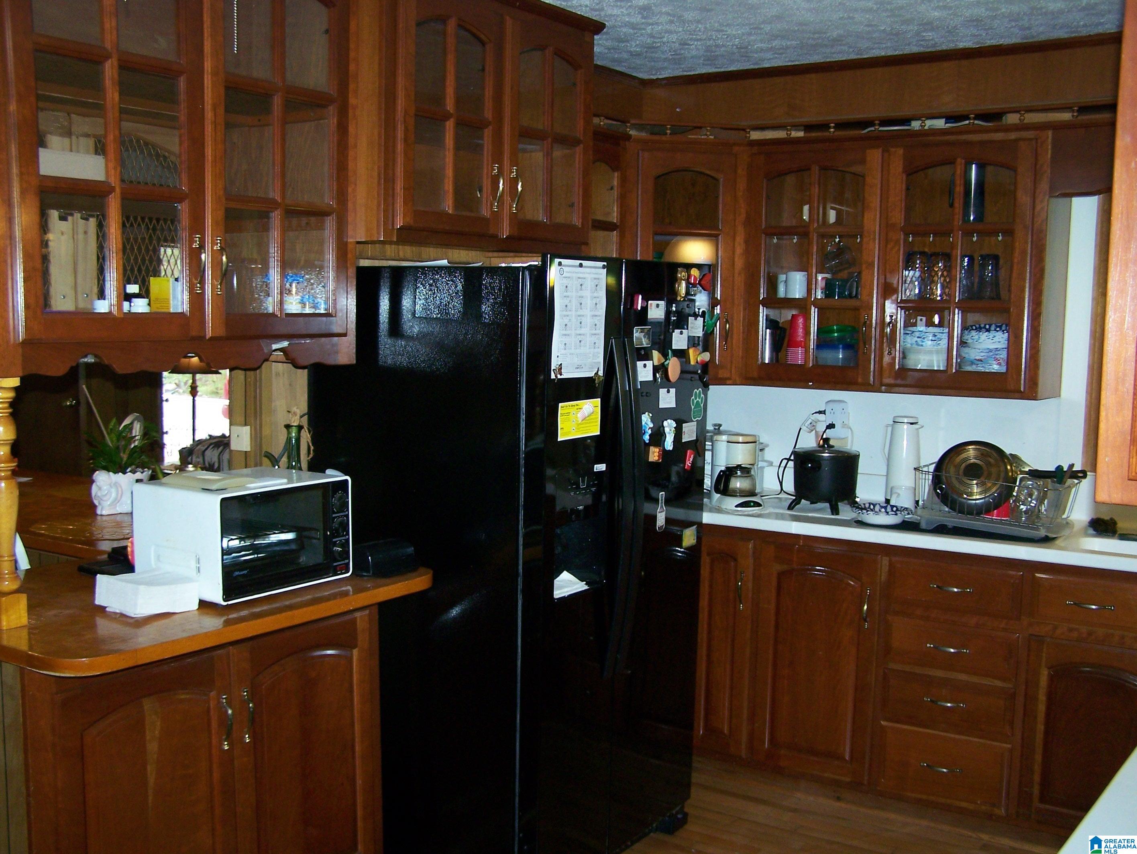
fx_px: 1249
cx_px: 568
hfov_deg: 48.9
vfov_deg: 37.8
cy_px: 427
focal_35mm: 38
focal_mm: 6.3
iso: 160
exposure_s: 1/60
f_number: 2.8
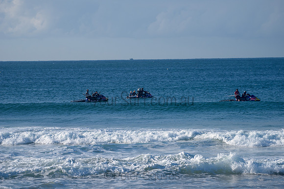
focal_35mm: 220
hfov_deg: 9.4
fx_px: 1736
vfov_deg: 6.2
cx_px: 142
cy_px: 94
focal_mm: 220
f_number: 5.6
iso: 200
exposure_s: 1/2000
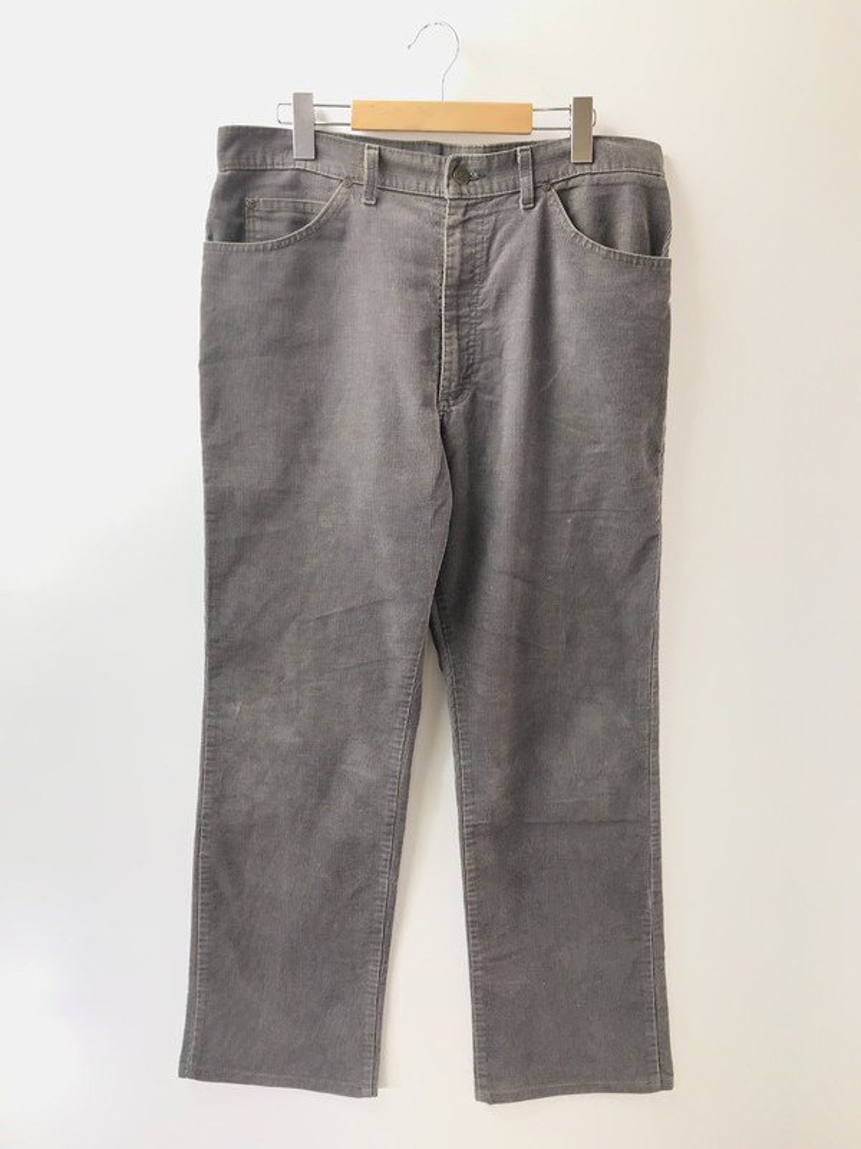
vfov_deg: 63.4
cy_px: 574
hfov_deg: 49.7
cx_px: 430
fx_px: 929
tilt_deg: -14.2
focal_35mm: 28
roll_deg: -0.4
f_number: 1.8
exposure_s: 1/50
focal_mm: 3.99
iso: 25
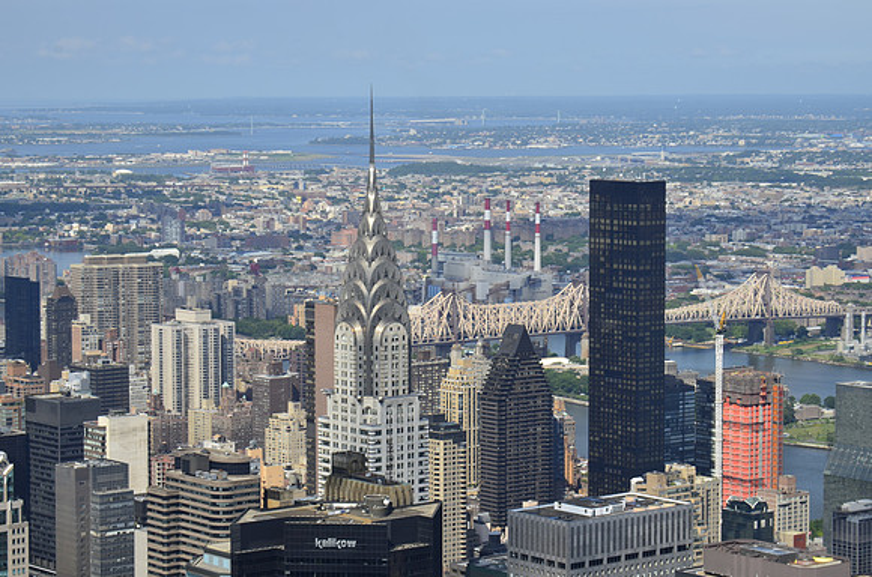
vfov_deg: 14.0
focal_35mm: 98
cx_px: 436
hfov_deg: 21.0
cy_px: 288
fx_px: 2356
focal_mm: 65
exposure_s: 1/125
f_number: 11
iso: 100
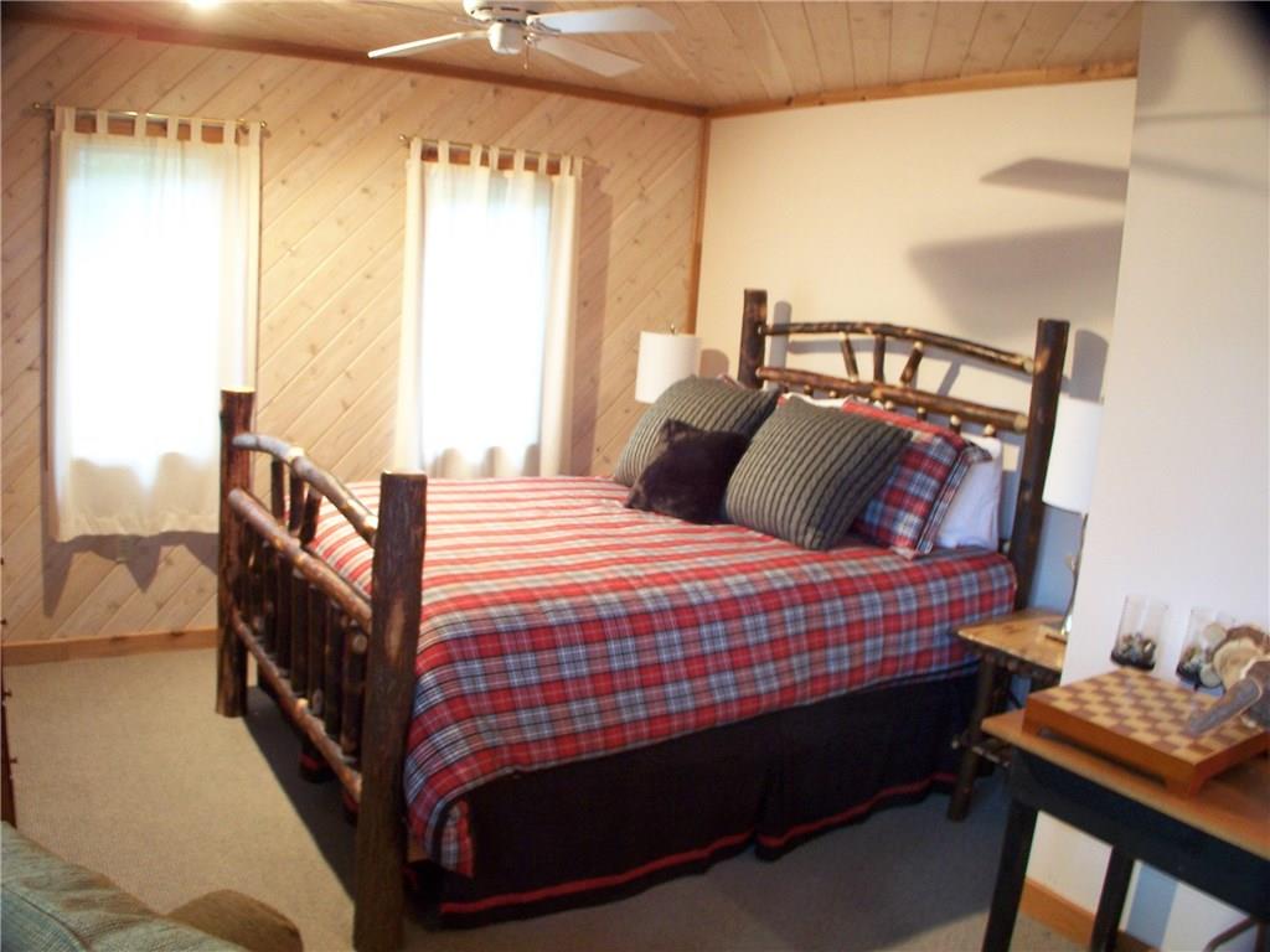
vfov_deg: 37.7
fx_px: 1394
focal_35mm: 38
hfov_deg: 49.0
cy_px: 476
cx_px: 635
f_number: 2.8
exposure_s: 1/2
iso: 140
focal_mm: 6.3
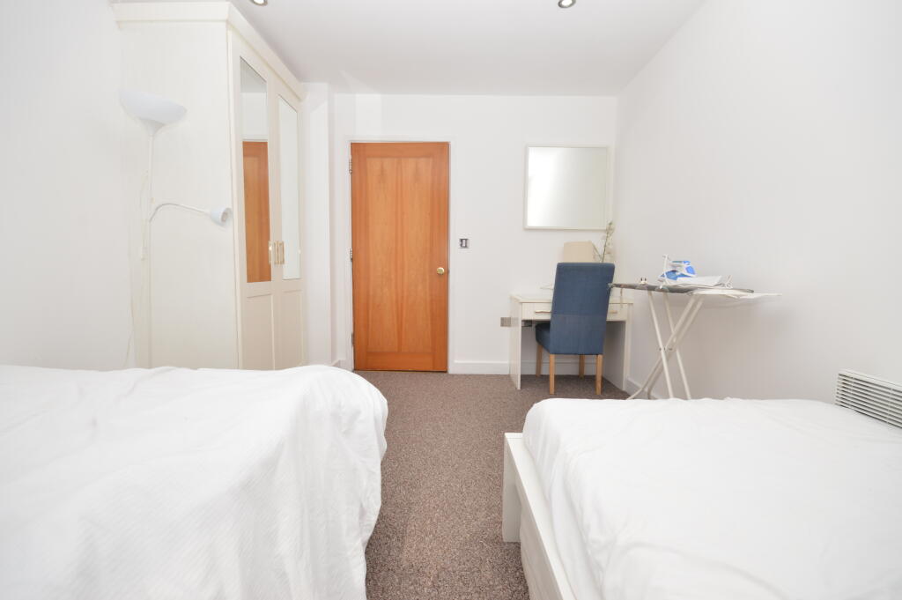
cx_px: 451
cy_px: 300
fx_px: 376
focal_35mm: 15
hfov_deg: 100.4
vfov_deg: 77.2
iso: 100
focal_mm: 10
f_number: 8
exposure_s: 1/60
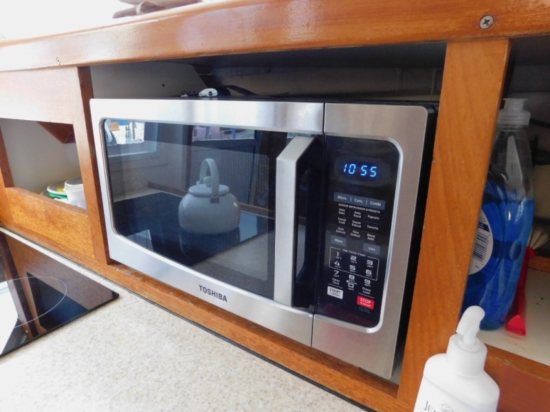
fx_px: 365
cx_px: 275
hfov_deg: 73.9
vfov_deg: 58.9
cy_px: 206
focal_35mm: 23
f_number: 3
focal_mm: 4
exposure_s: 1/30
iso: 400
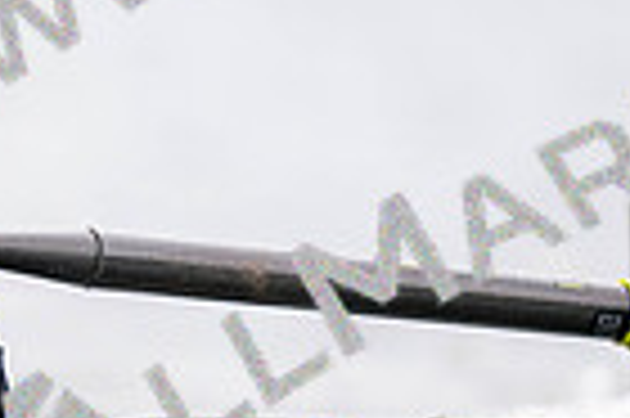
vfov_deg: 0.5
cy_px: 160
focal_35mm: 2495
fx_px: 43611
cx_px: -382
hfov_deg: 0.8
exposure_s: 1/2500
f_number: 4
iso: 360
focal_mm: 600
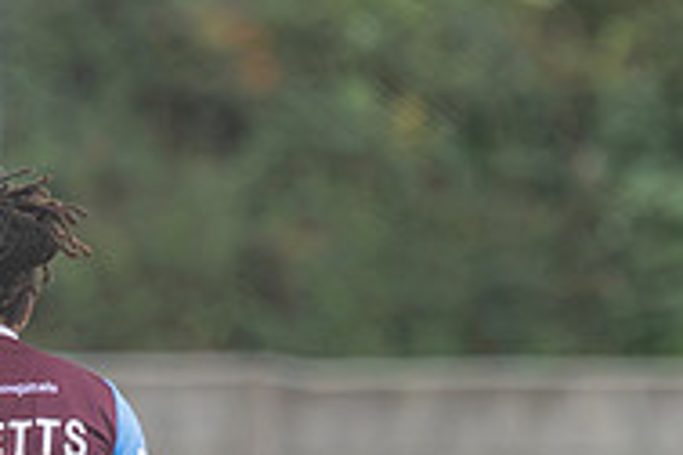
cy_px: 777
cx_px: 0
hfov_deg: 1.1
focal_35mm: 1828
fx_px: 34679
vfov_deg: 0.8
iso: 450
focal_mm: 300
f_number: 2.8
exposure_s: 1/1250
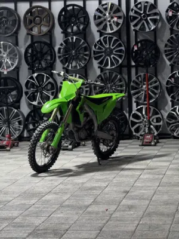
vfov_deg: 16.4
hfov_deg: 12.3
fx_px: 827
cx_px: 90
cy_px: 120
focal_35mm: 120
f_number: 2.8
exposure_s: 1/50
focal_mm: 15.66
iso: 250
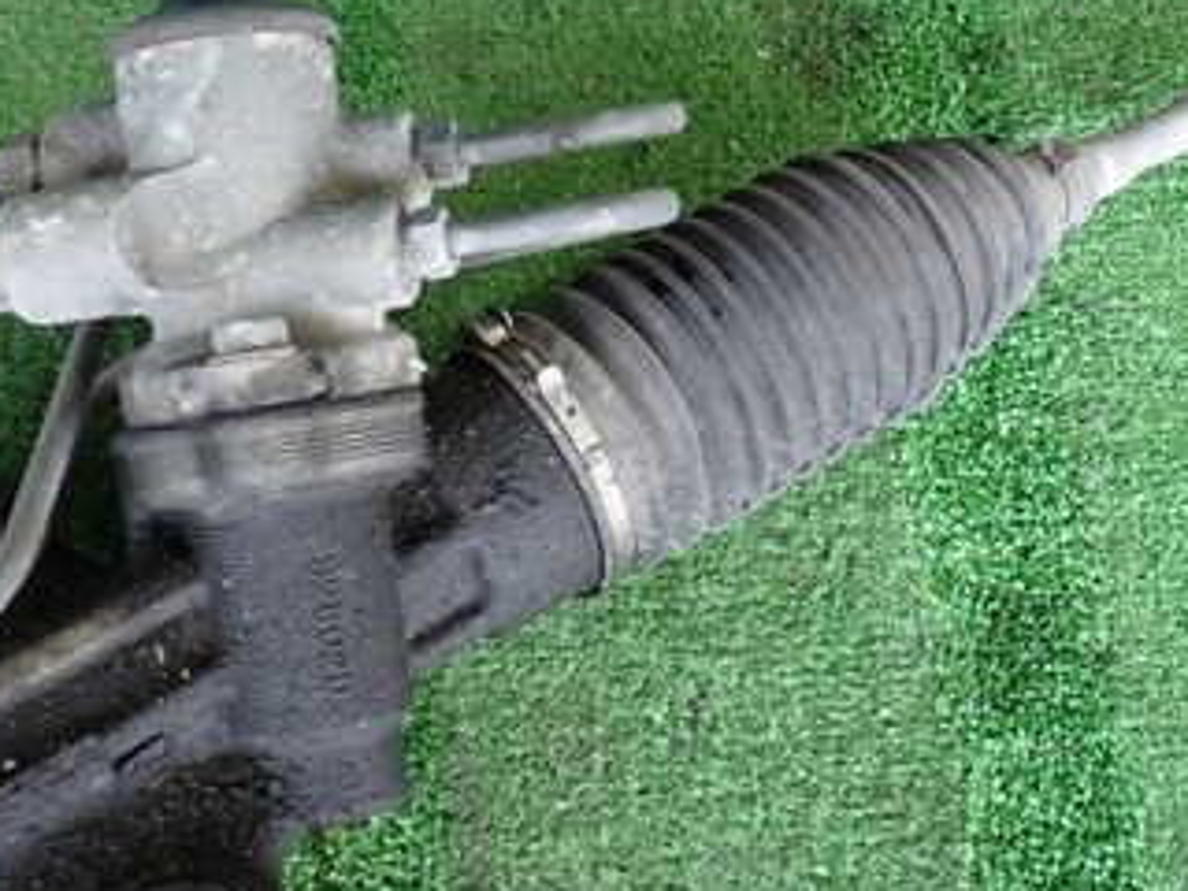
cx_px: 713
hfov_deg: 32.1
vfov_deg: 24.3
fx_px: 2059
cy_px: 316
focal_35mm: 60
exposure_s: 1/50
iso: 200
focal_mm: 5.79
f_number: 2.4
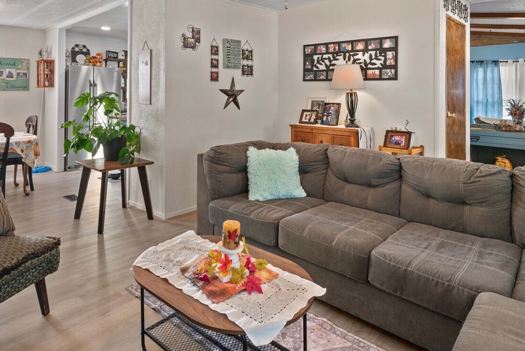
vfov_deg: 53.2
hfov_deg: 75.9
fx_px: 336
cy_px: 98
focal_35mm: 23
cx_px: 241
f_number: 8
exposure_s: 1/1.25
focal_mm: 15
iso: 200
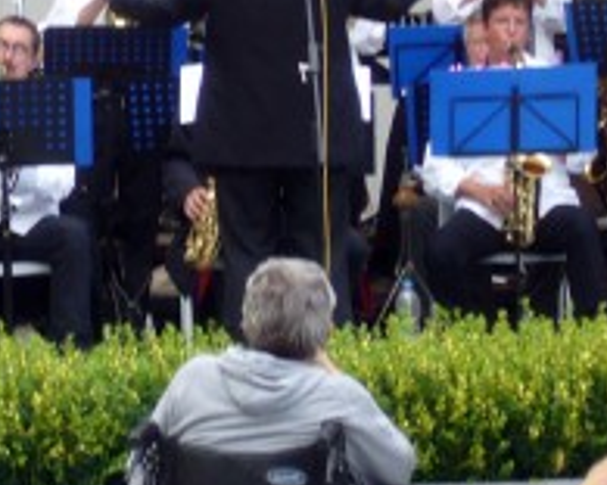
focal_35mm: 316
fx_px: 5677
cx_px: 6
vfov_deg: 4.9
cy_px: -9
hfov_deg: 6.1
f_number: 5
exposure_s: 1/40
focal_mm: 17.4
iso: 80
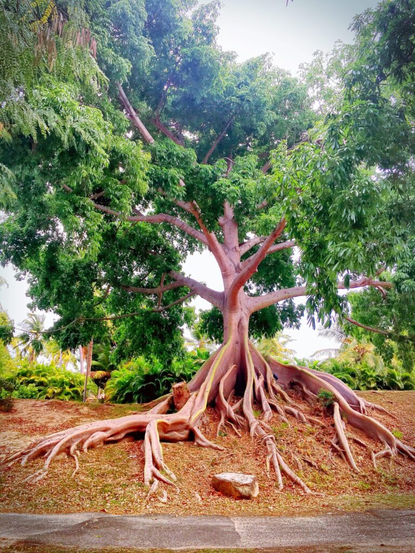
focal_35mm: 29
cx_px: 208
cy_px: 276
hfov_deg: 48.2
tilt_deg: +20.6
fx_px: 464
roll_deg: +1.2
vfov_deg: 61.7
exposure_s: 1/316
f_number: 2.2
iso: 25
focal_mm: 4.15
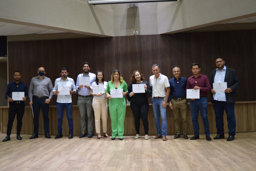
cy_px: 83
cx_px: 120
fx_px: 277
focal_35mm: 39
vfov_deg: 34.1
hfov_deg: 49.6
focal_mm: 24
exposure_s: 1/15
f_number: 4
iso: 900
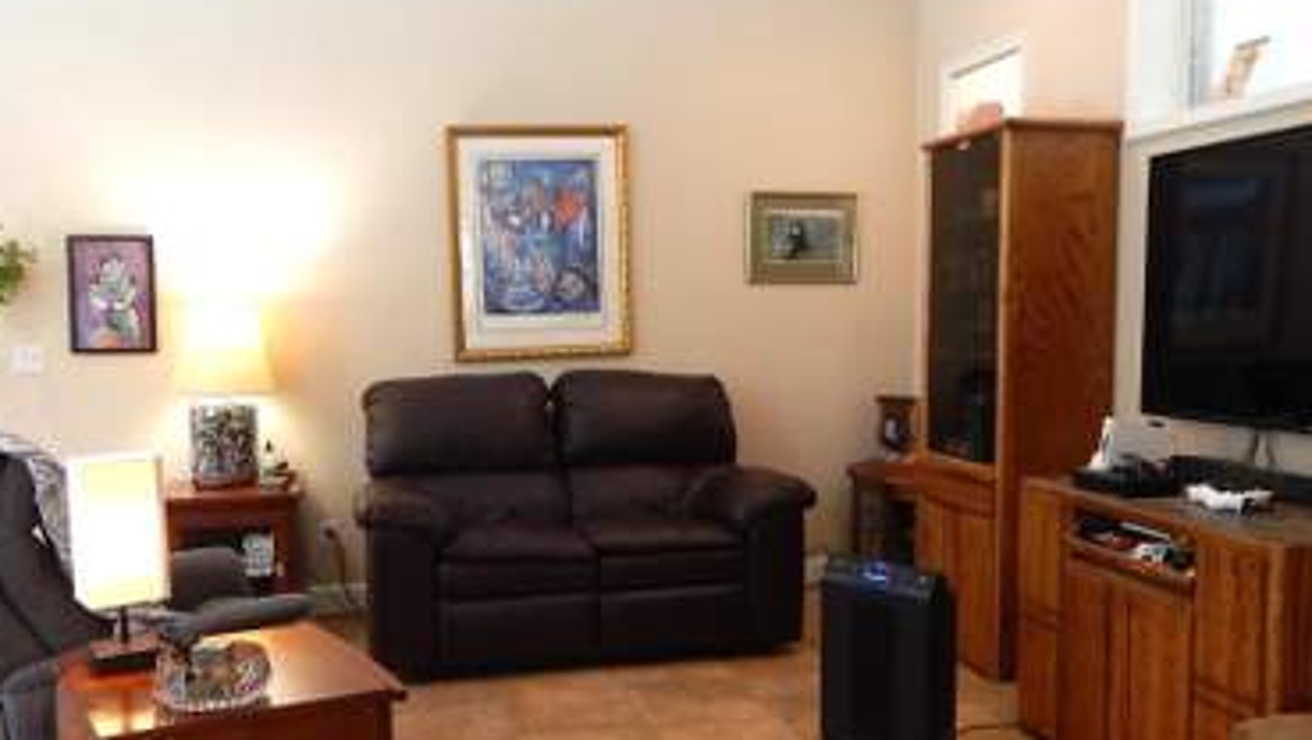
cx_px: 601
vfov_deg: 34.7
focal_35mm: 34
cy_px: 420
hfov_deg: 57.9
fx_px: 1183
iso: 140
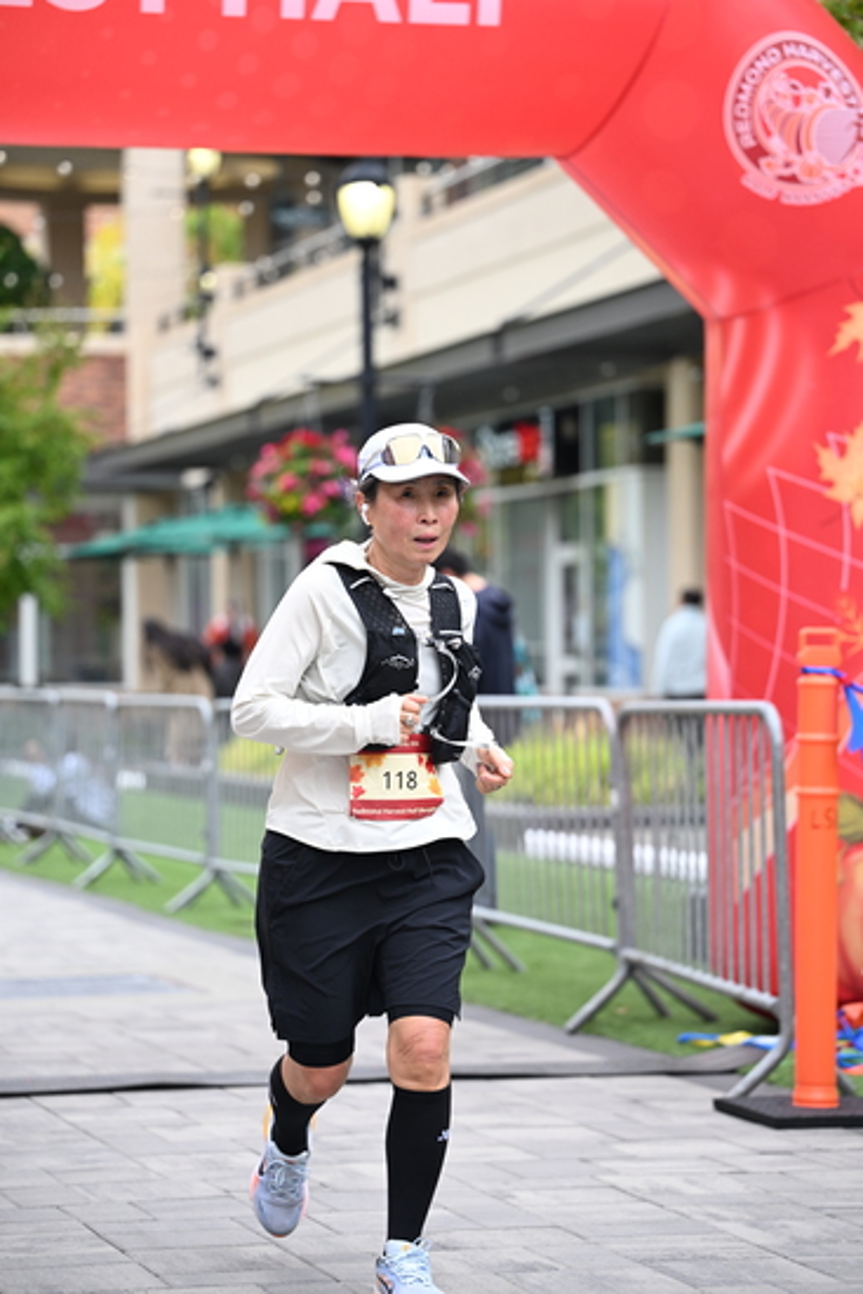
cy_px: 647
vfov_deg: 20.8
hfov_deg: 14.0
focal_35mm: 98
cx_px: 432
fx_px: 3521
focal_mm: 98
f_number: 2.8
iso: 640
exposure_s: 1/1600
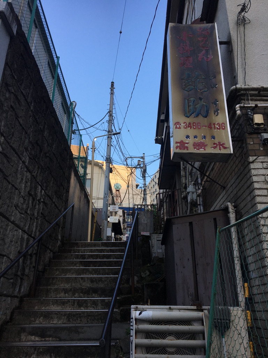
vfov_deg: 61.7
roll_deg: -1.0
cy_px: 179
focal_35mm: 29
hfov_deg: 48.2
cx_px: 134
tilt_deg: +25.2
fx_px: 299
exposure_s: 1/235
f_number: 2.2
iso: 25
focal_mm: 4.15
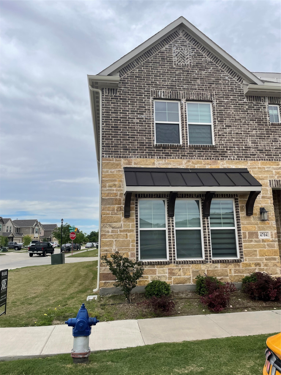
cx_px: 140
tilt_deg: +9.3
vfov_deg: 67.3
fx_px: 281
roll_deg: -2.1
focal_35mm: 26
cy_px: 188
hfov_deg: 53.1
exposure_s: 1/3610
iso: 32
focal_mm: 4.2
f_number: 1.6
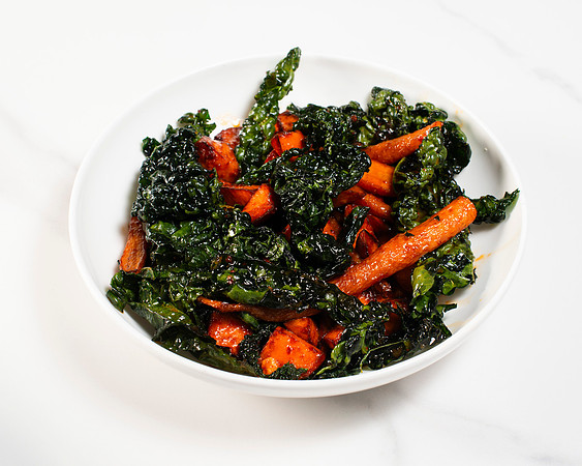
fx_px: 969
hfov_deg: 33.4
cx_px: 298
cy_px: 233
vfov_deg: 27.0
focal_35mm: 56
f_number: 9
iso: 200
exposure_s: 1/200
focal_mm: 50
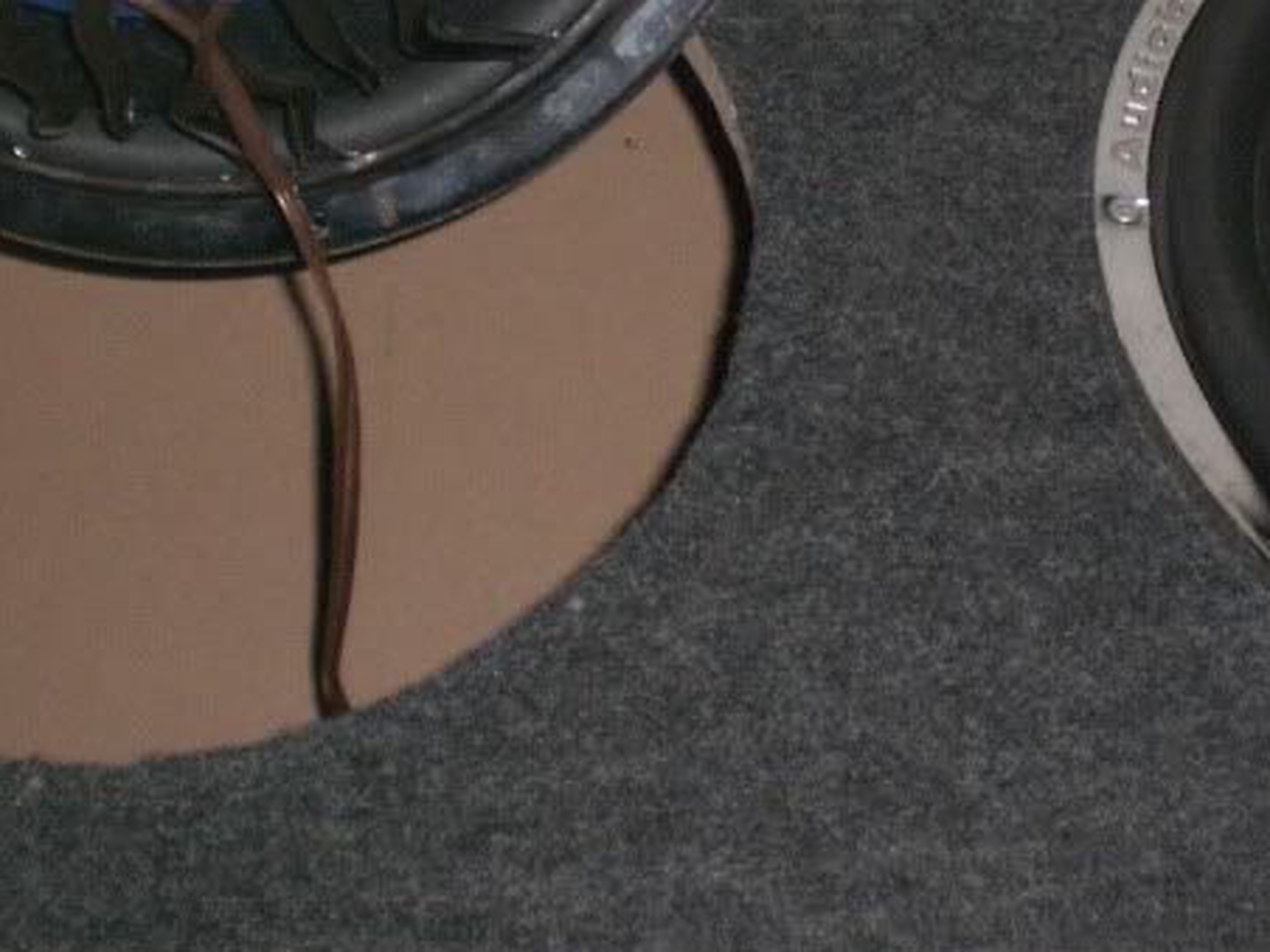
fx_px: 3155
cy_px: 42
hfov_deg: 22.6
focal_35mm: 86
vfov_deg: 16.9
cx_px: 893
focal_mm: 6.3
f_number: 3.1
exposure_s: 1/60
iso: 200
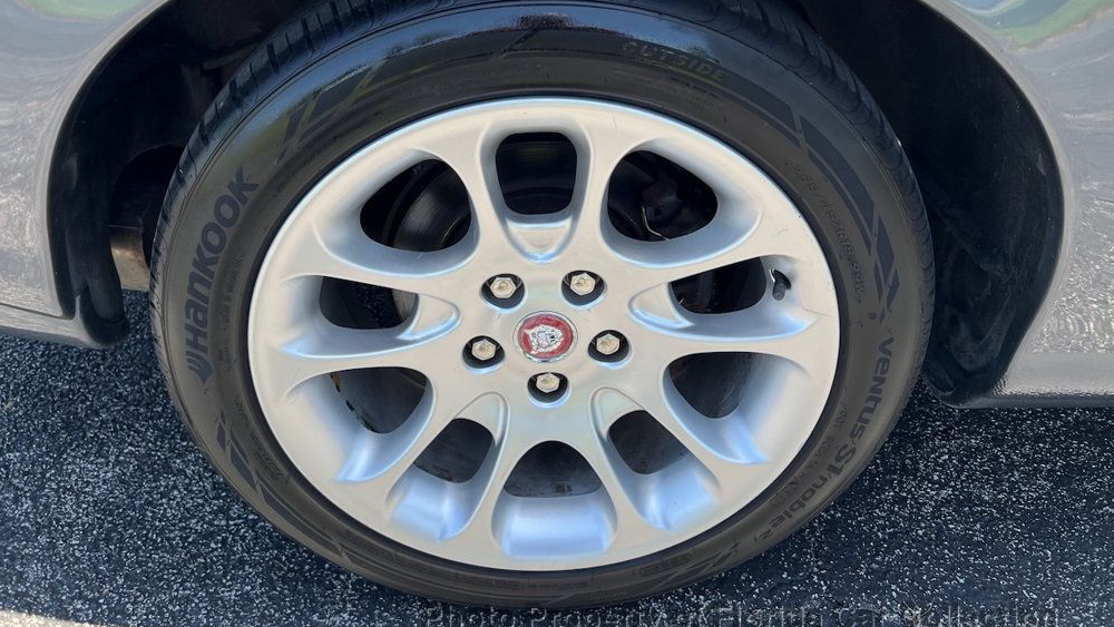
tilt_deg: -30.0
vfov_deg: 39.9
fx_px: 857
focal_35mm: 29
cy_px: 227
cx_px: 545
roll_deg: -1.4
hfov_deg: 66.0
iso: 50
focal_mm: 5.7
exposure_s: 1/588
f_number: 1.5
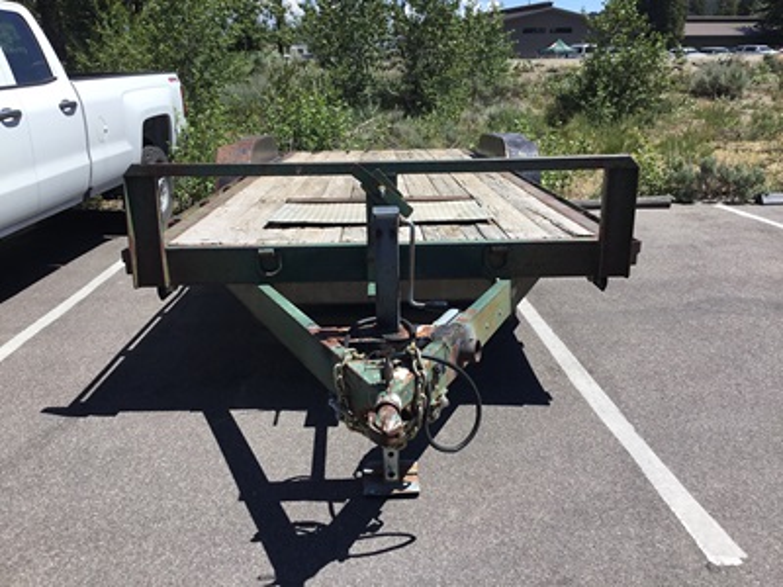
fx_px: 701
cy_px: 294
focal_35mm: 31
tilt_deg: -18.7
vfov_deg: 45.4
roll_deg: +1.1
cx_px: 392
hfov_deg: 58.4
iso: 25
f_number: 2.4
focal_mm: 3.3
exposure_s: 1/1274
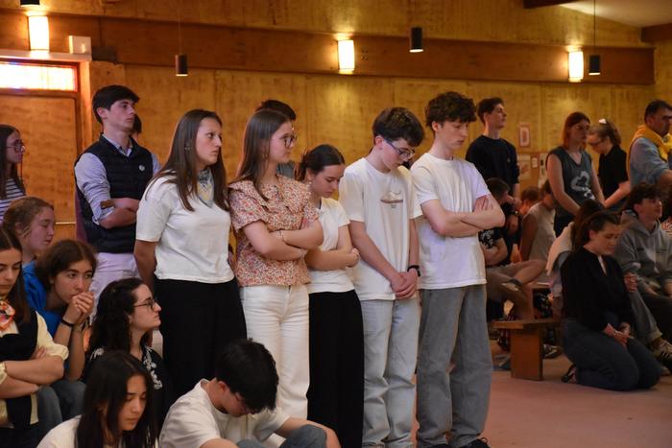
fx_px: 1960
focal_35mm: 105
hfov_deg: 19.5
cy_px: 224
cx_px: 336
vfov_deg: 13.0
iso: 6400
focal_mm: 70
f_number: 5
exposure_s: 1/60
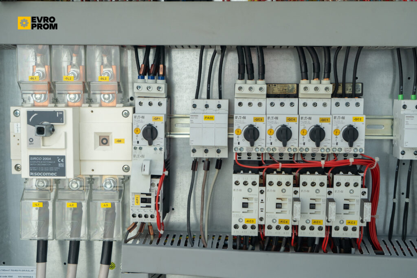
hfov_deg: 39.6
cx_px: 208
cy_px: 139
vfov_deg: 27.0
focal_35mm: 50
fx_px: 579
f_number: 7.1
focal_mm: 50
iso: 640
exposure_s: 1/100
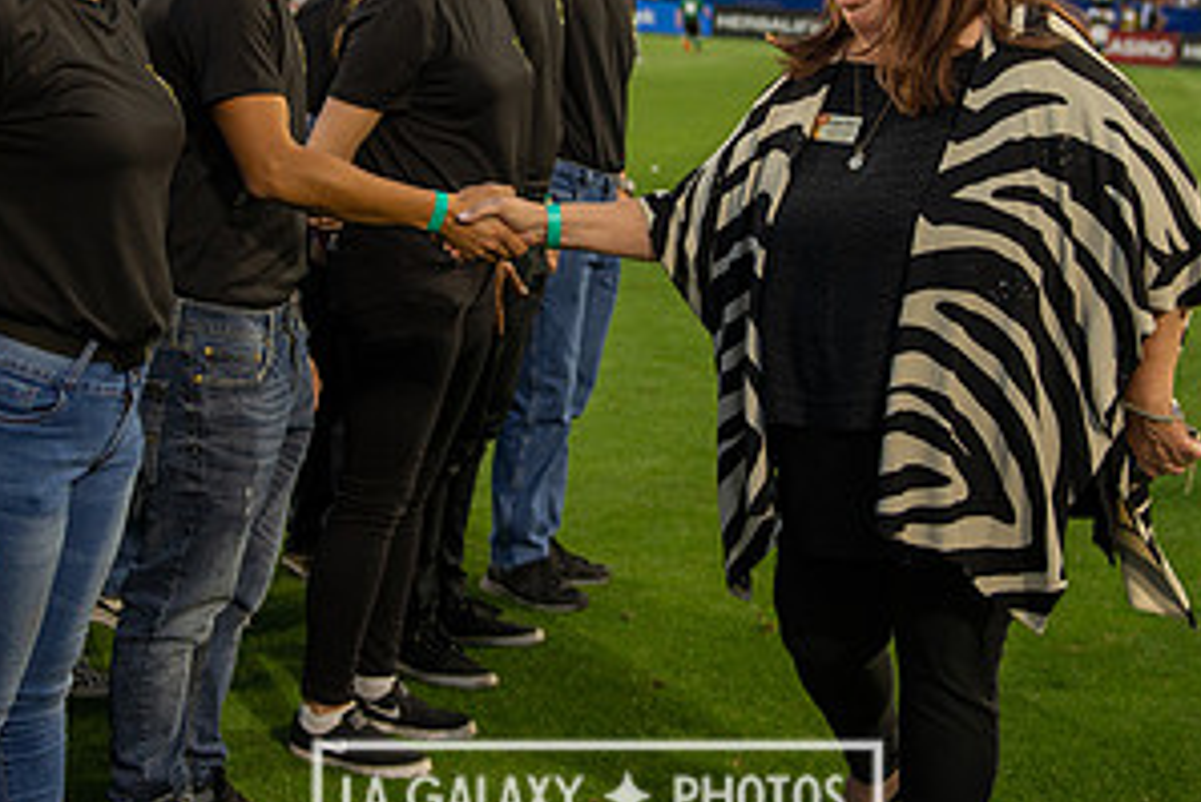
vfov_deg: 19.3
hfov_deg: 28.8
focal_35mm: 70
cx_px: 596
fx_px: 2336
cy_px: 191
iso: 400
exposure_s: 1/500
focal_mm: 36
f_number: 2.8
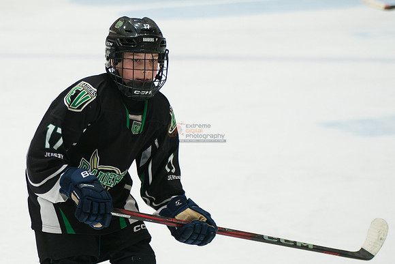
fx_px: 2923
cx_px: 106
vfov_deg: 5.2
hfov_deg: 7.7
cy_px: 170
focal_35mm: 266
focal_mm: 120
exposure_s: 1/1000
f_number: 3.2
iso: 2000
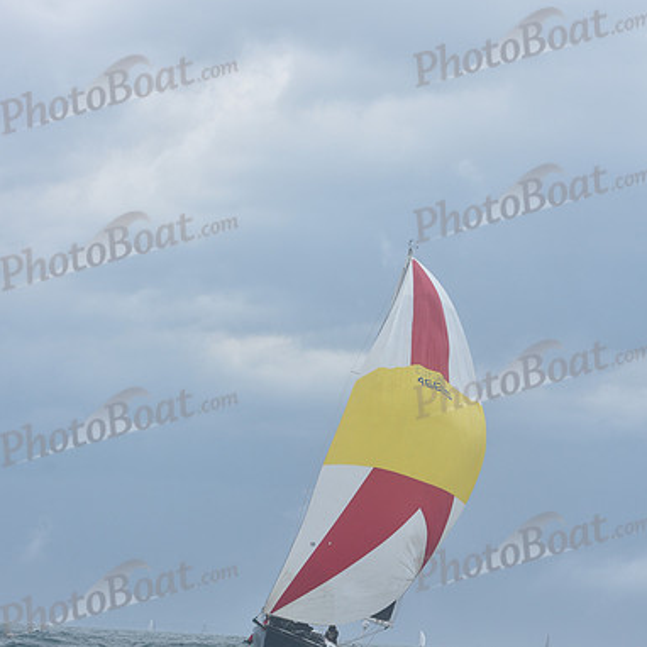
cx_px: 326
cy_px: 312
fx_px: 2347
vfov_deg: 15.7
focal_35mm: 111
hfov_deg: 15.7
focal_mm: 86
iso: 320
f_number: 5.6
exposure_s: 1/800
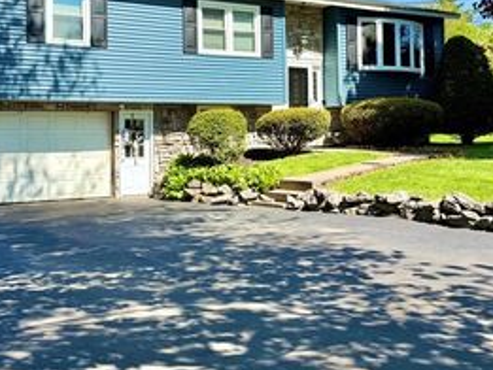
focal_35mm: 46
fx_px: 655
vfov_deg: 31.1
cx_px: 213
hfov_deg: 41.1
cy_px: 103
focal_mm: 6.76
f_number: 1.78
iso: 100
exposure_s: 1/2801
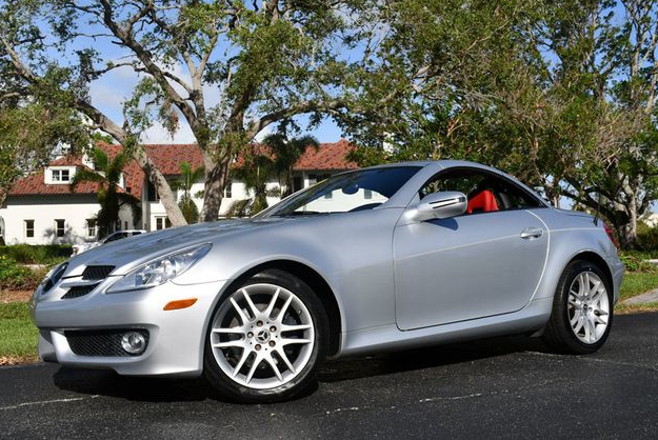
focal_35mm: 43
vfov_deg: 31.3
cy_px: 216
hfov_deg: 45.4
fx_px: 787
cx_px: 326
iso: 100
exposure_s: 1/400
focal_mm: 21
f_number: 10
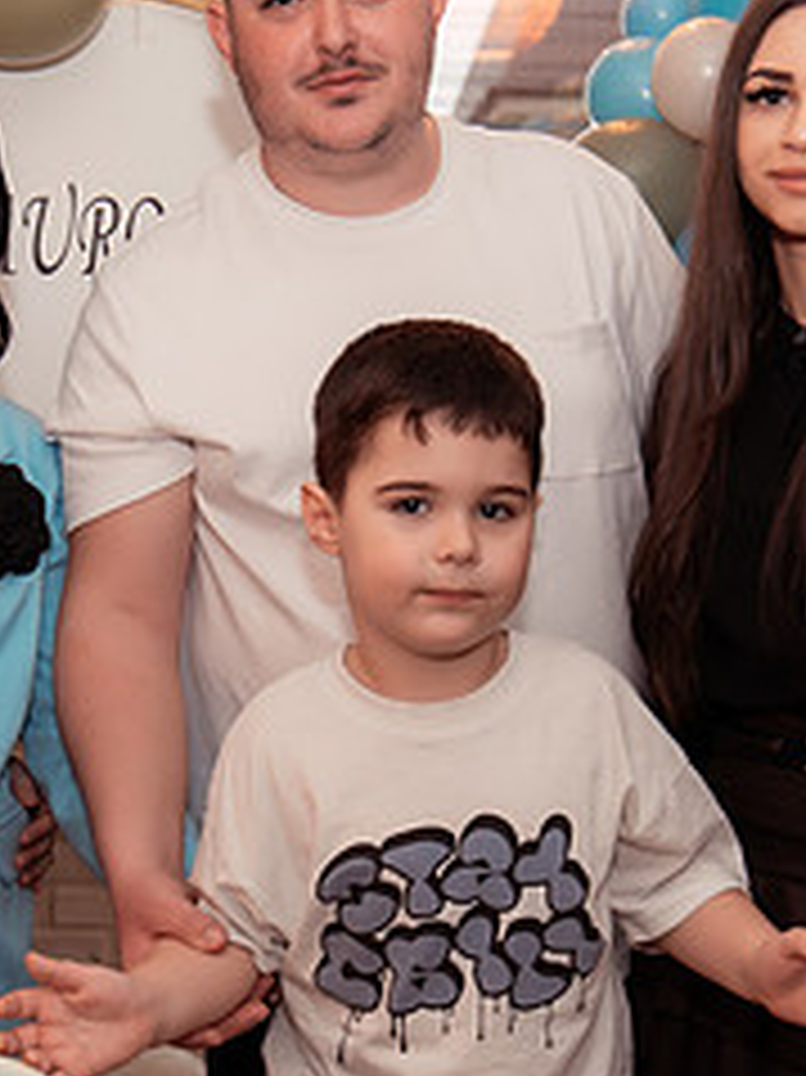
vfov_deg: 30.2
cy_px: 610
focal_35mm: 64
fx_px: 1989
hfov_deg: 22.7
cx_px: 219
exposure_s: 1/250
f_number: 2.8
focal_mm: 24
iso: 1600
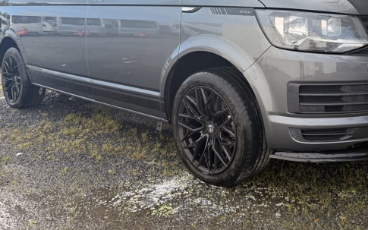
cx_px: 236
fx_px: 421
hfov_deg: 46.7
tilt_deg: -2.6
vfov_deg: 29.4
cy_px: 27
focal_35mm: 42
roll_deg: +0.1
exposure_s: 1/2169
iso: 100
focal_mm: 6.76
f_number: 1.78
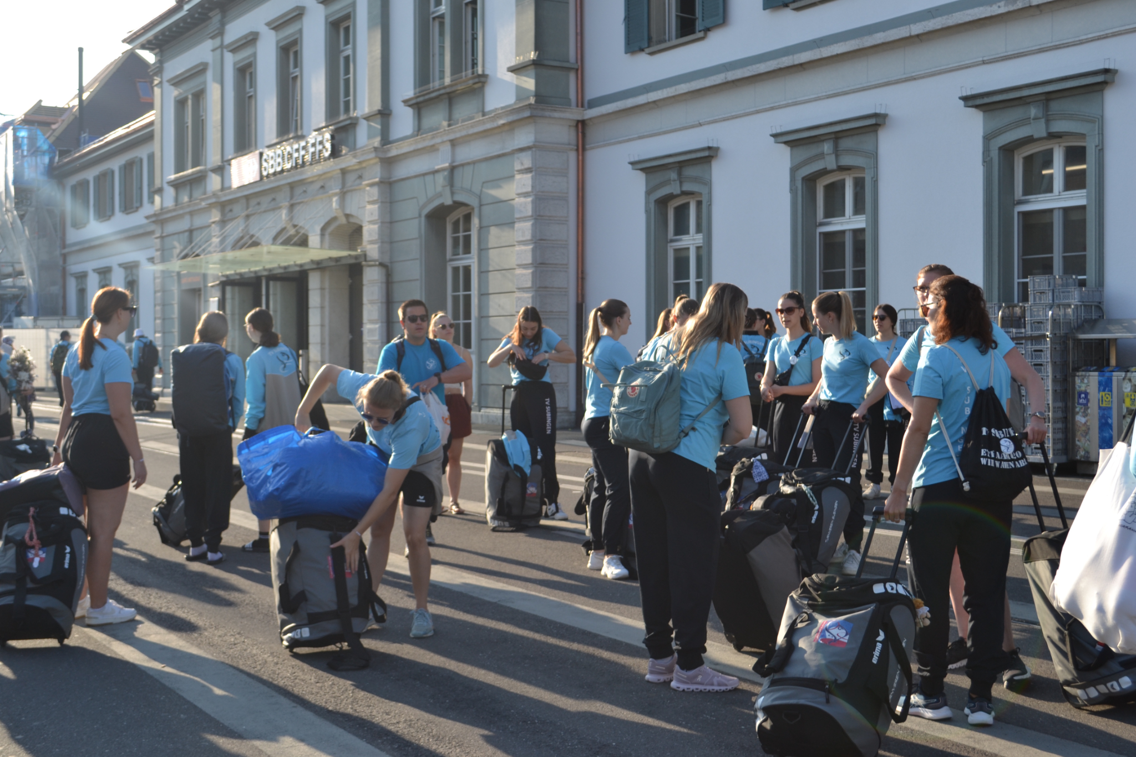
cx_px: 568
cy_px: 378
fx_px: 1420
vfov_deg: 29.9
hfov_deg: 43.6
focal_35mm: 45
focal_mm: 30
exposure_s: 1/160
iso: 100
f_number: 6.3
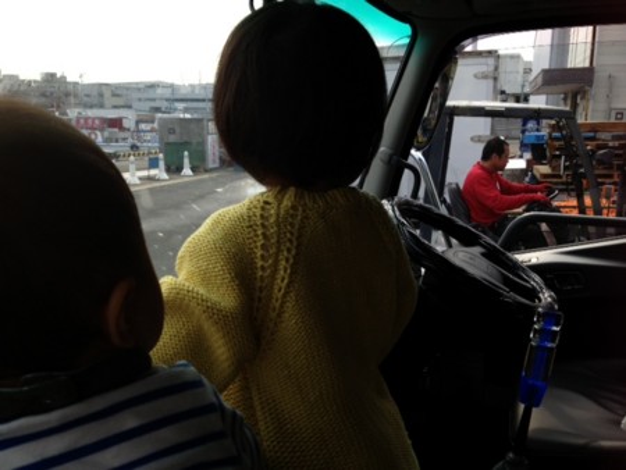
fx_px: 633
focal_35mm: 35
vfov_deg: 40.7
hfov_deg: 52.6
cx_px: 313
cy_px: 235
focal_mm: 4.28
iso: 50
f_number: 2.4
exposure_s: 1/363
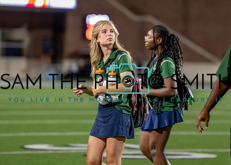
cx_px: 107
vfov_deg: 5.5
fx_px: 1705
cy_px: 64
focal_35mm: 260
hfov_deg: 7.7
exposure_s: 1/500
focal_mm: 200
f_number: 2.8
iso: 1250
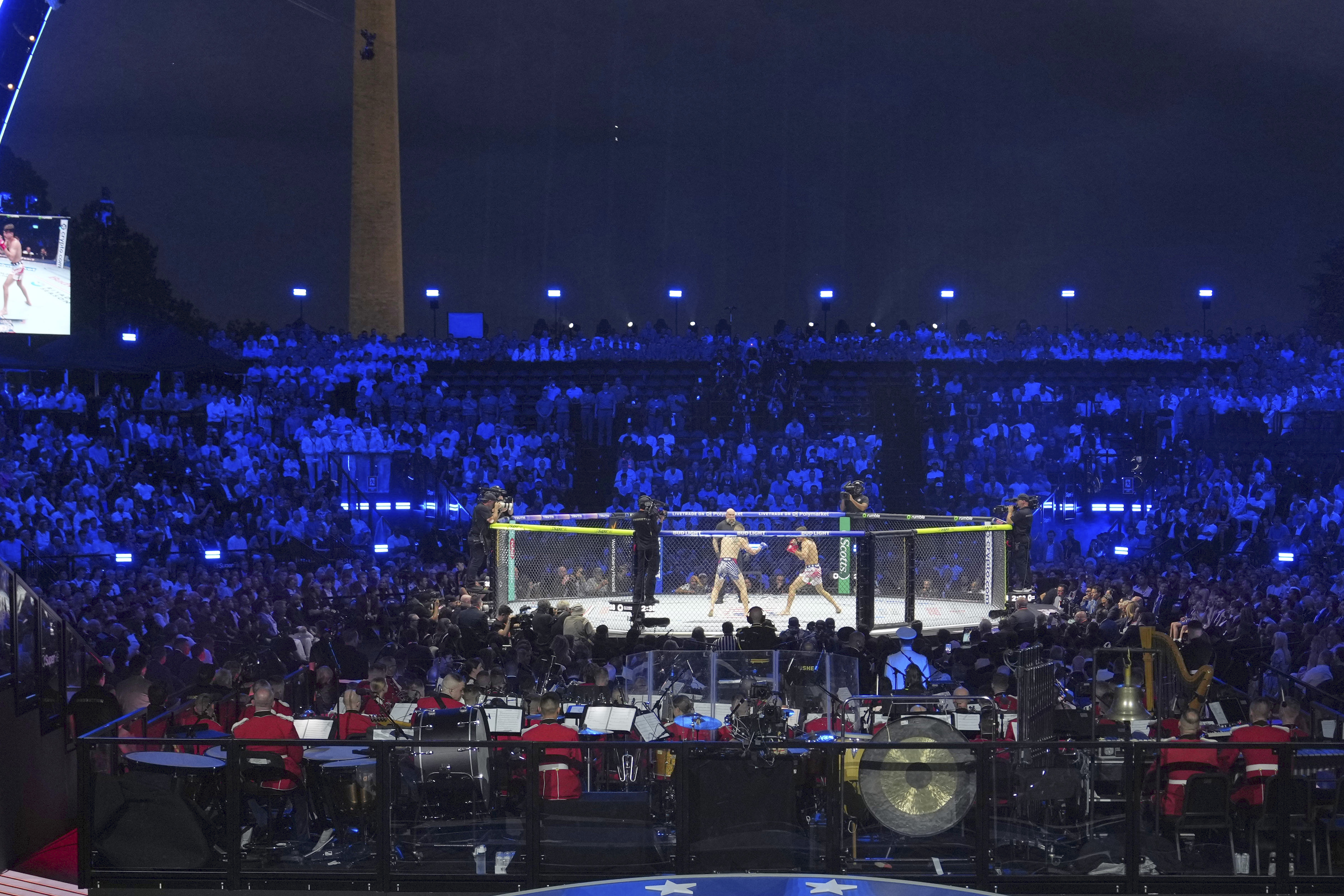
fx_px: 2800
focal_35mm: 75
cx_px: 743
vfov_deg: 18.1
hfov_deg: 27.0
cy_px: 594
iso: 1250
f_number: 2.8
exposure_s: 1/320
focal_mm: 42
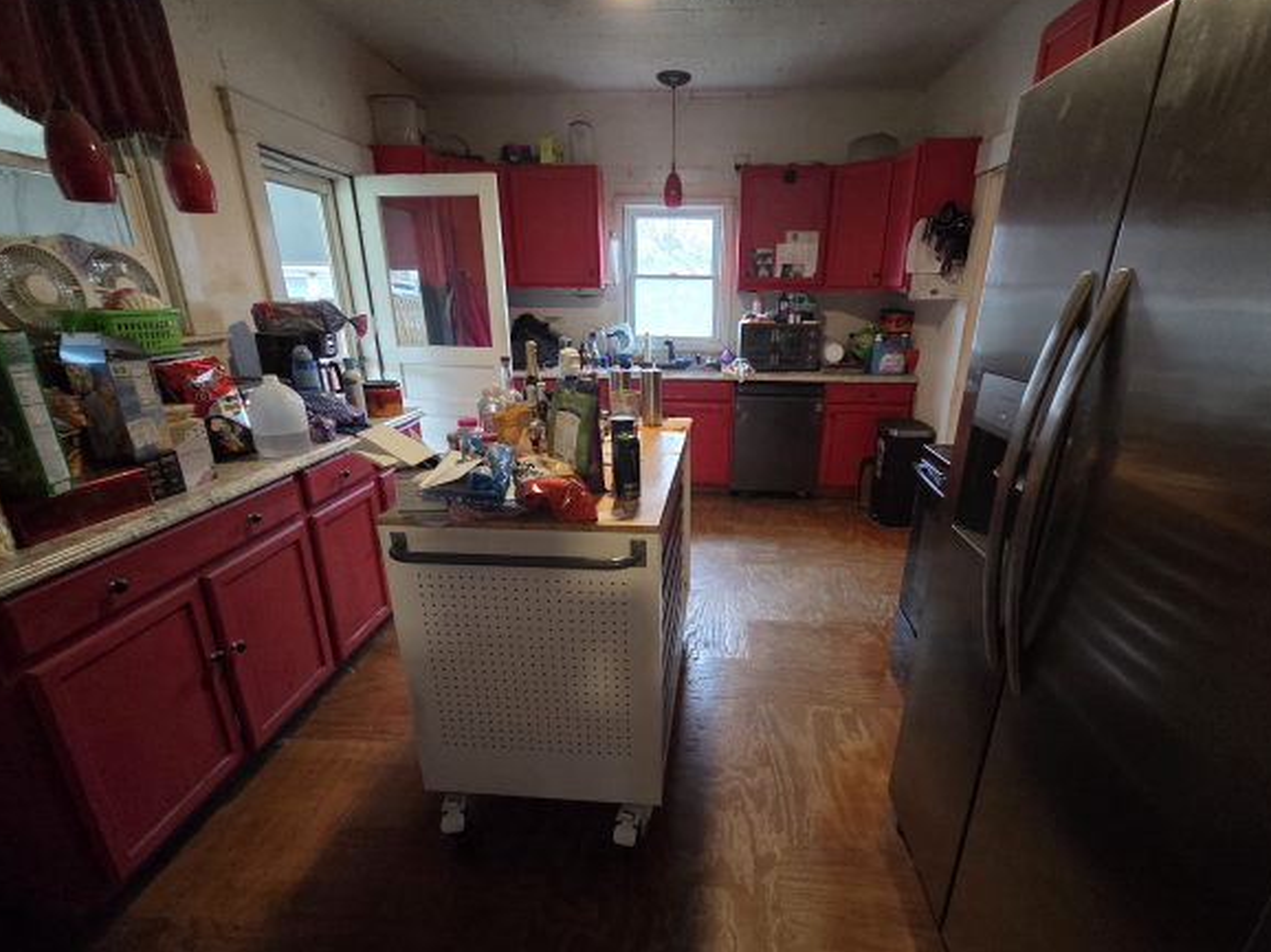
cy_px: 519
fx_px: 551
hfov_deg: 98.1
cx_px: 663
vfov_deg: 81.5
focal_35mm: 15
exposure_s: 1/30
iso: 1250
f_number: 2.2
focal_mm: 2.2
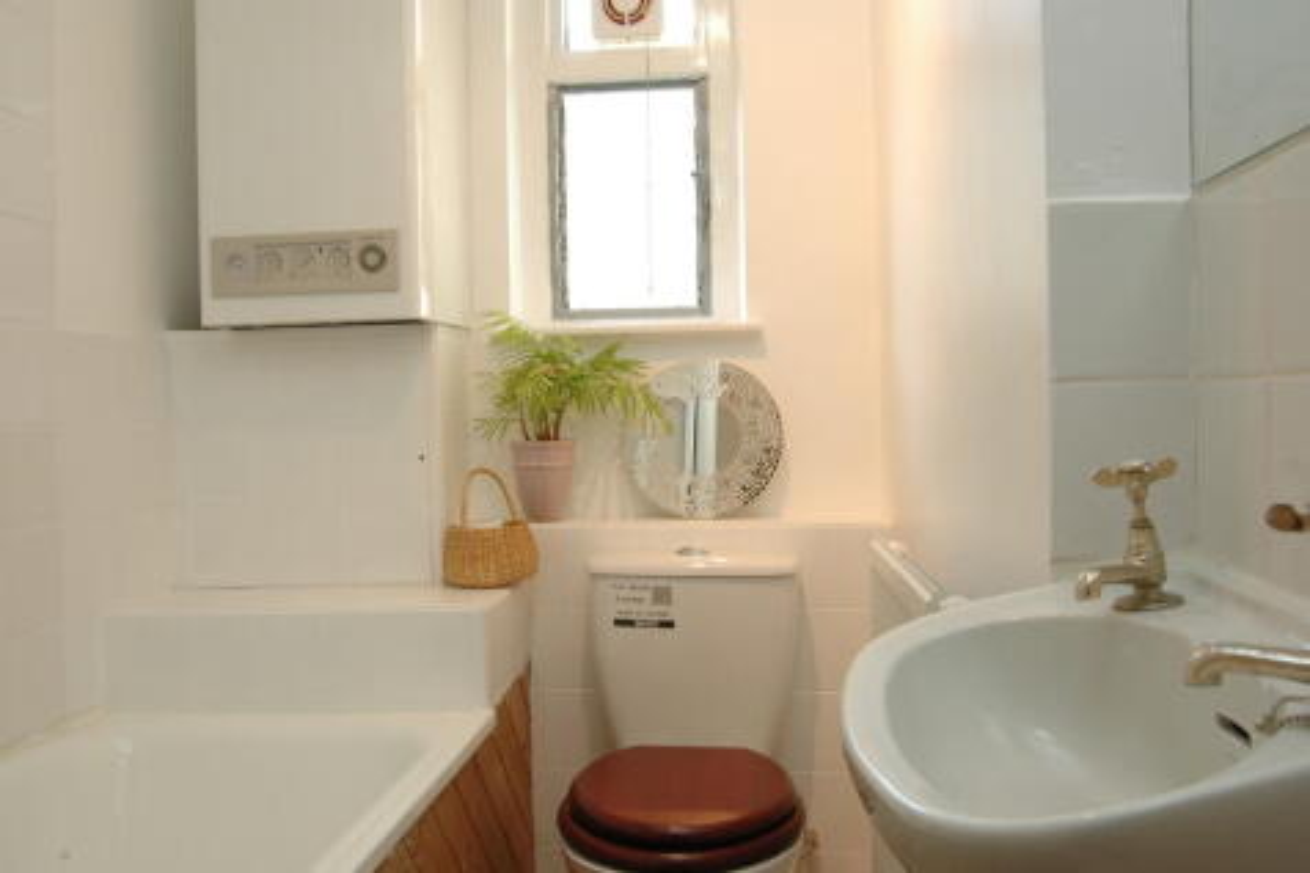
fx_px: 1146
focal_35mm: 32
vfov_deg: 41.7
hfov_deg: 59.5
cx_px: 655
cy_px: 436
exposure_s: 1/4
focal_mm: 21
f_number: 11
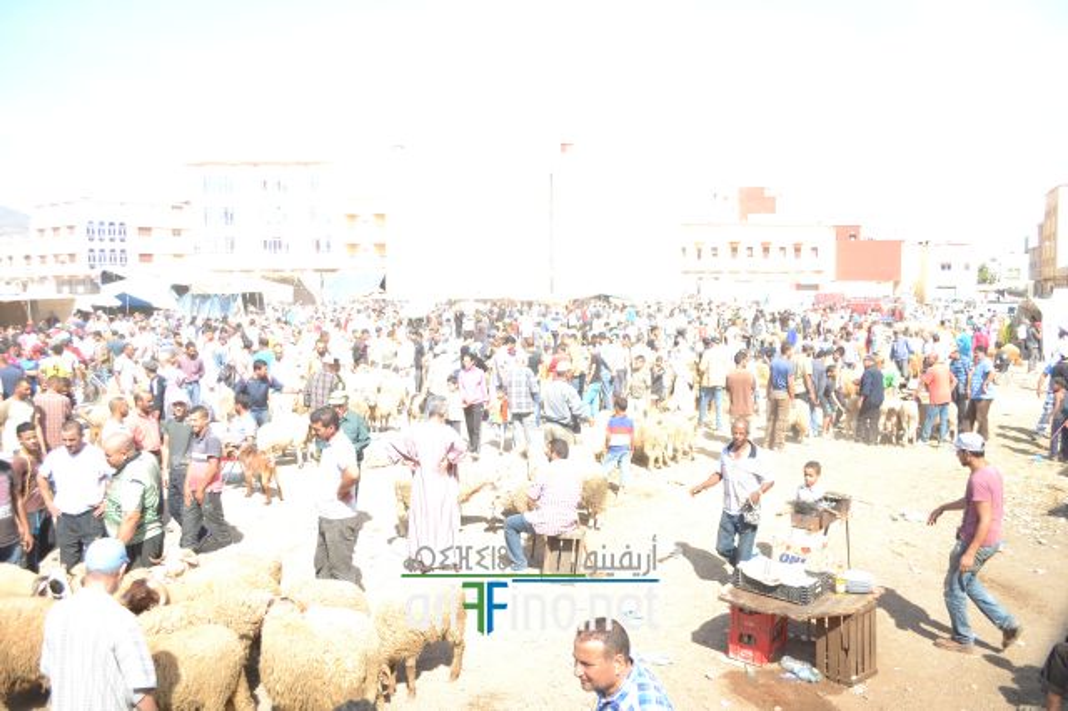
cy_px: 356
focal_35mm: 27
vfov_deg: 47.9
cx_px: 534
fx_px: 801
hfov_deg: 67.4
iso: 100
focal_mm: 18
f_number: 3.5
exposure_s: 1/1250
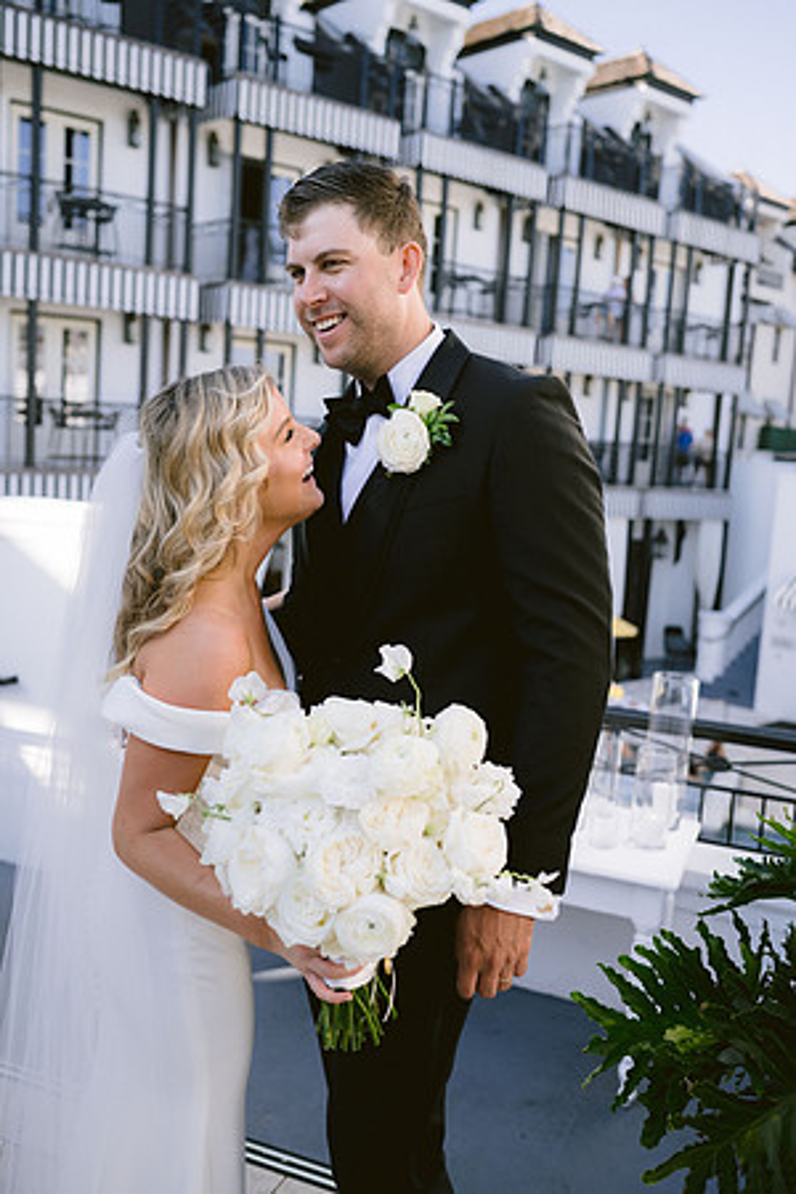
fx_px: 1161
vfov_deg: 54.4
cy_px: 597
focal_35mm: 35
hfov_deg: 37.9
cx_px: 398
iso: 200
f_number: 2.8
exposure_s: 1/1250
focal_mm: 35
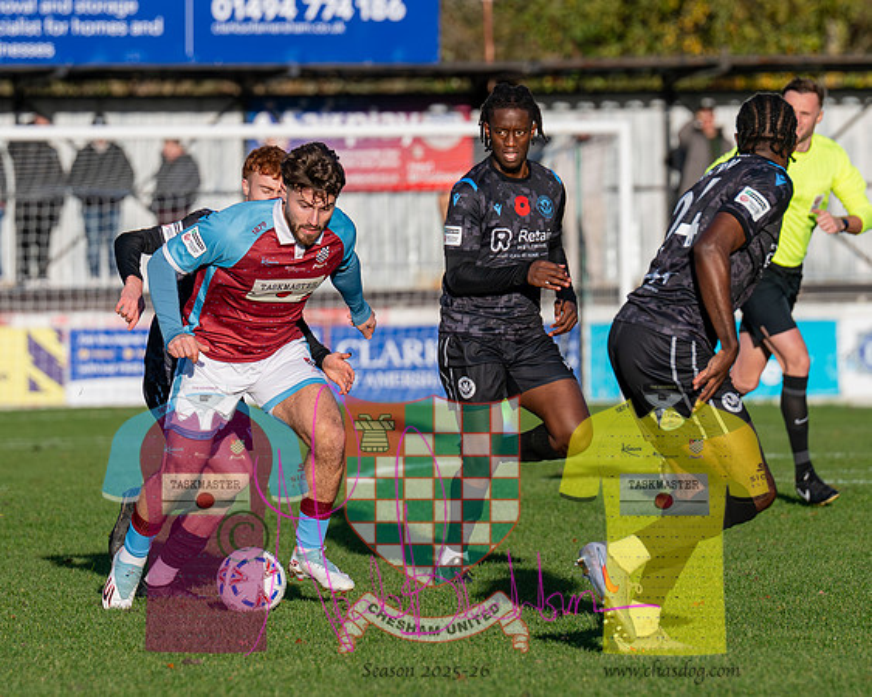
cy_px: 316
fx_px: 12029
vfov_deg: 3.3
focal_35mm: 466
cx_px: 121
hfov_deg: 4.1
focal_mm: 175
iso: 400
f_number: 4
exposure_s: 1/4000
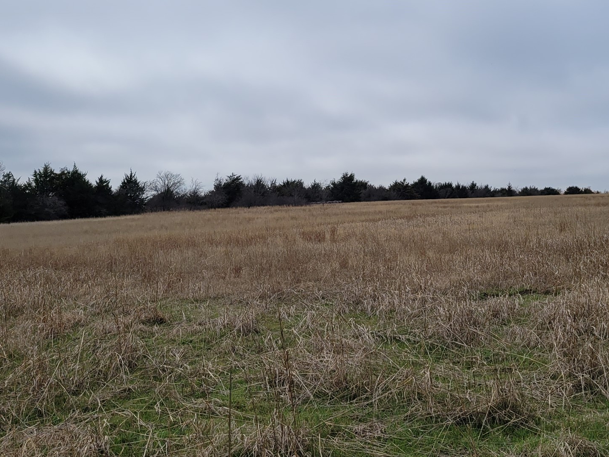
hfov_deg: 48.9
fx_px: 651
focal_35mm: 37
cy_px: 169
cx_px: 425
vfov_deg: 38.4
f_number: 1.8
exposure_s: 1/5257
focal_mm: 5.4
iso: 40
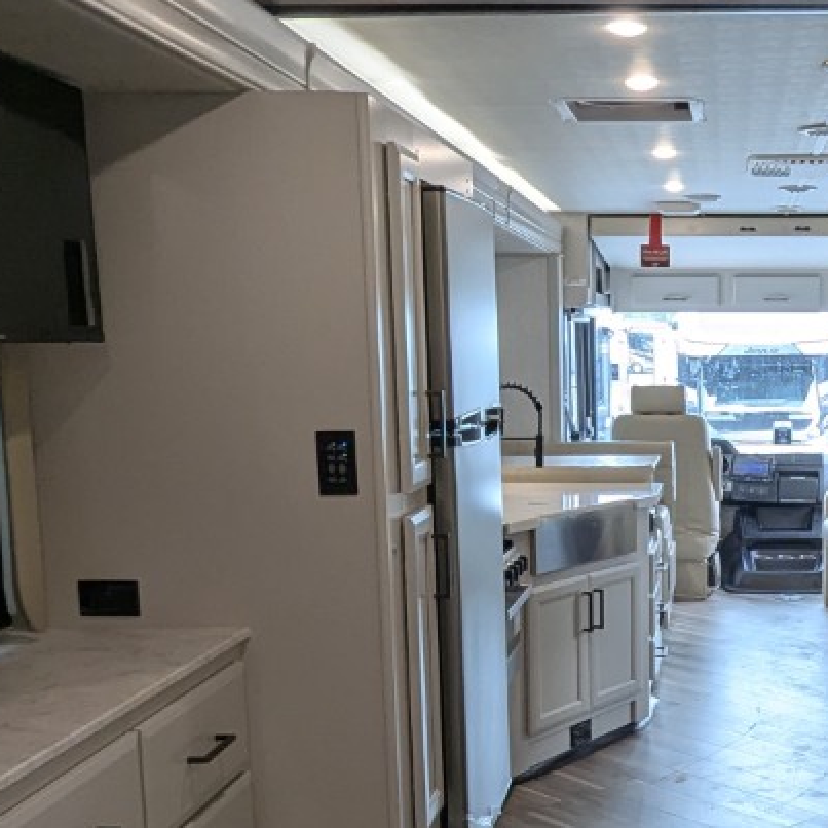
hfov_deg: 33.2
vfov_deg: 34.3
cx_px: 712
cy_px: 565
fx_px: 1326
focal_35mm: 49
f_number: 2.2
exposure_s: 1/83.6
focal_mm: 2.35
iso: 90
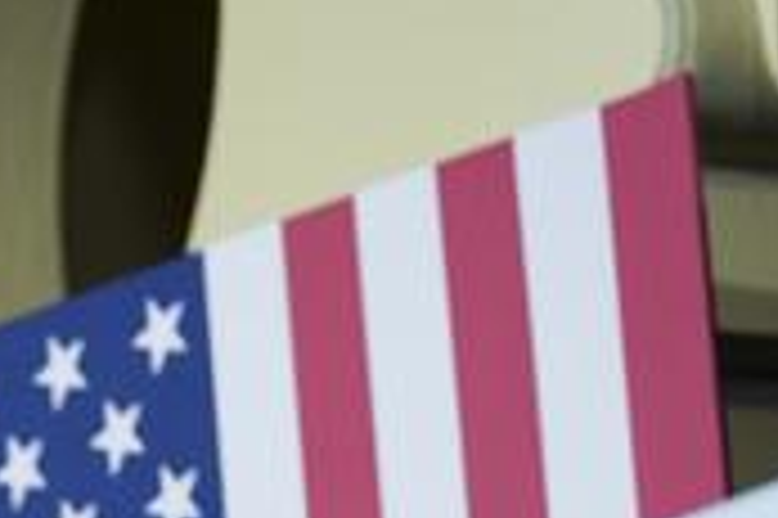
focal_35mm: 266
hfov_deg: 7.7
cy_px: 745
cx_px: -58
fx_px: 5743
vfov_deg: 5.1
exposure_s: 1/500
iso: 1600
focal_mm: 90
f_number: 2.8
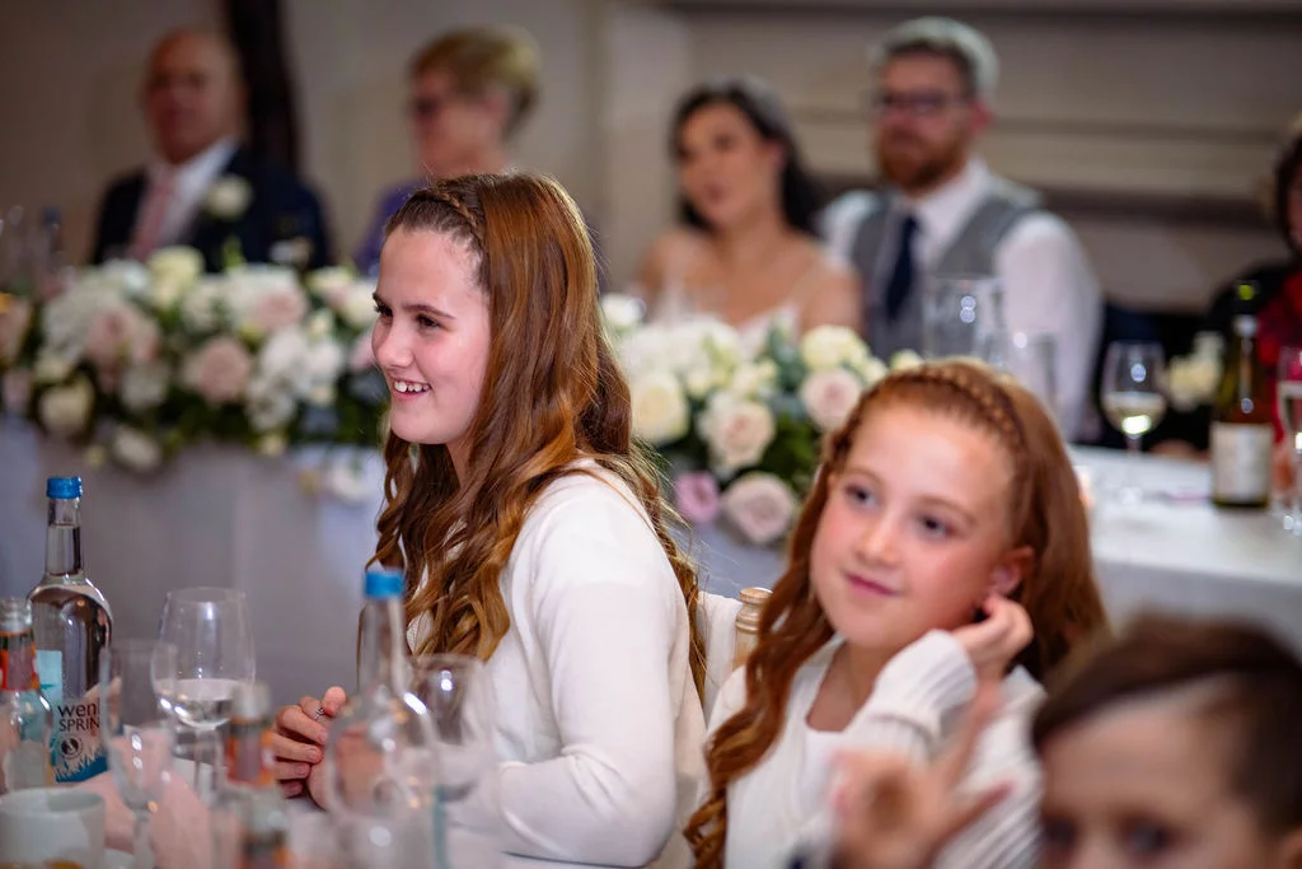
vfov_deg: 16.1
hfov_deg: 23.9
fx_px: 3074
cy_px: 434
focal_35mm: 85
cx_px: 651
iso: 1600
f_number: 1.8
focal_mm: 85
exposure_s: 1/200
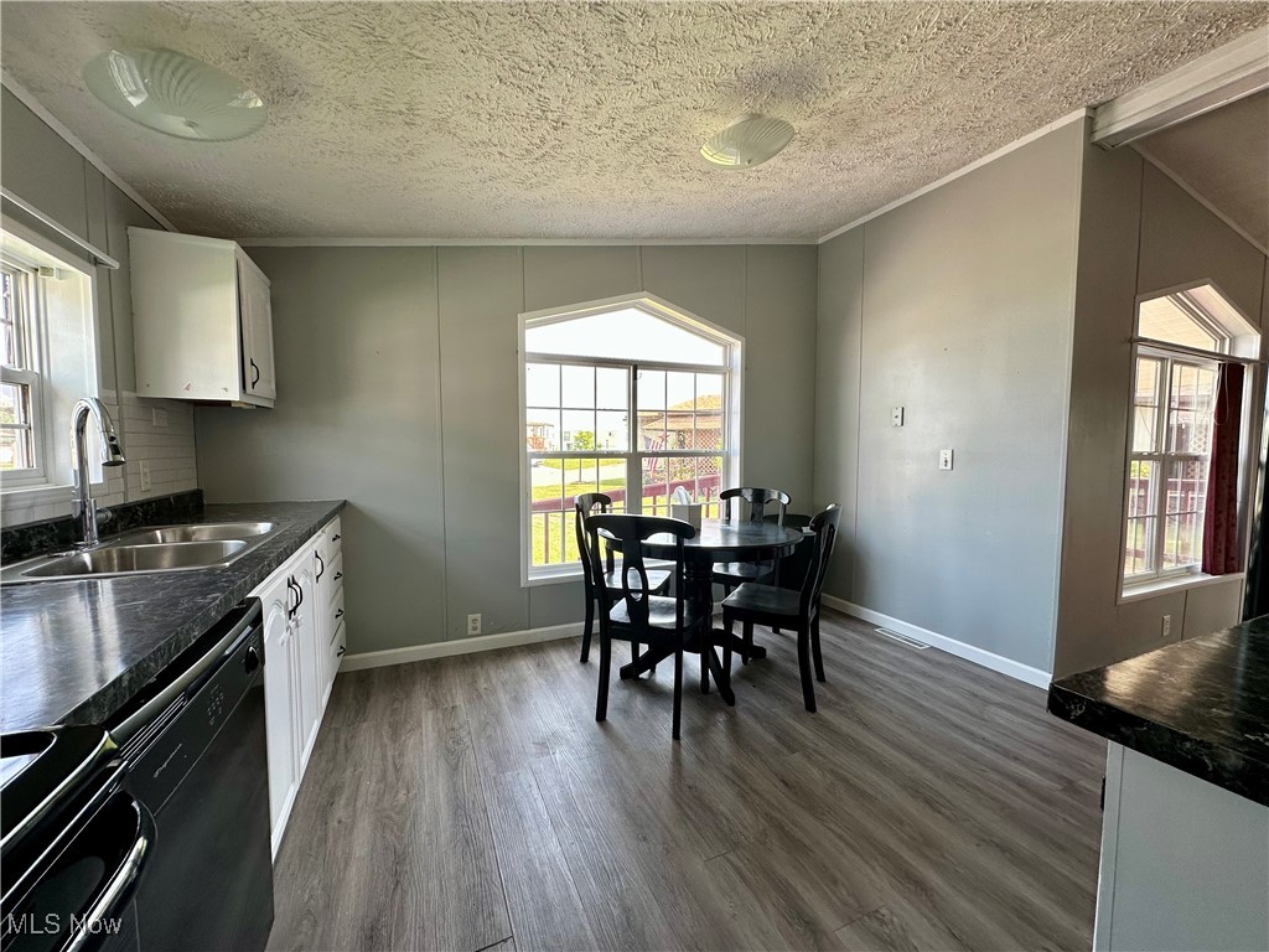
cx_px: 634
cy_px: 476
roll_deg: -0.3
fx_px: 513
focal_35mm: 14
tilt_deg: -3.0
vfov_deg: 85.7
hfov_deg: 102.1
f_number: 2.2
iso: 50
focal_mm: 2.22
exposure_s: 1/99
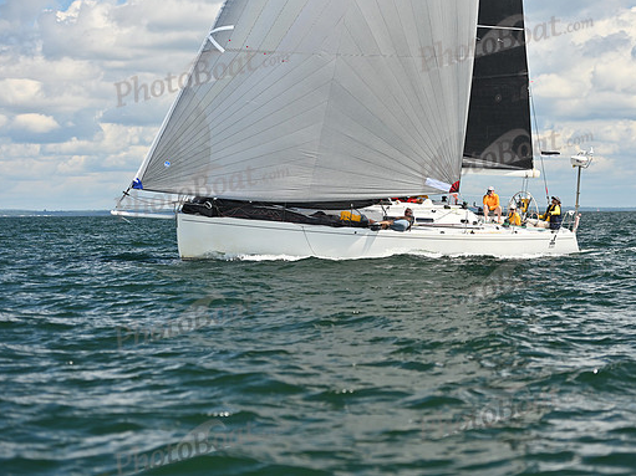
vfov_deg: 13.8
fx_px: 1965
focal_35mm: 107
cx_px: 355
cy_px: 237
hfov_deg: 18.4
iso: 250
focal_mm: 98
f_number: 2.8
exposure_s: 1/2000
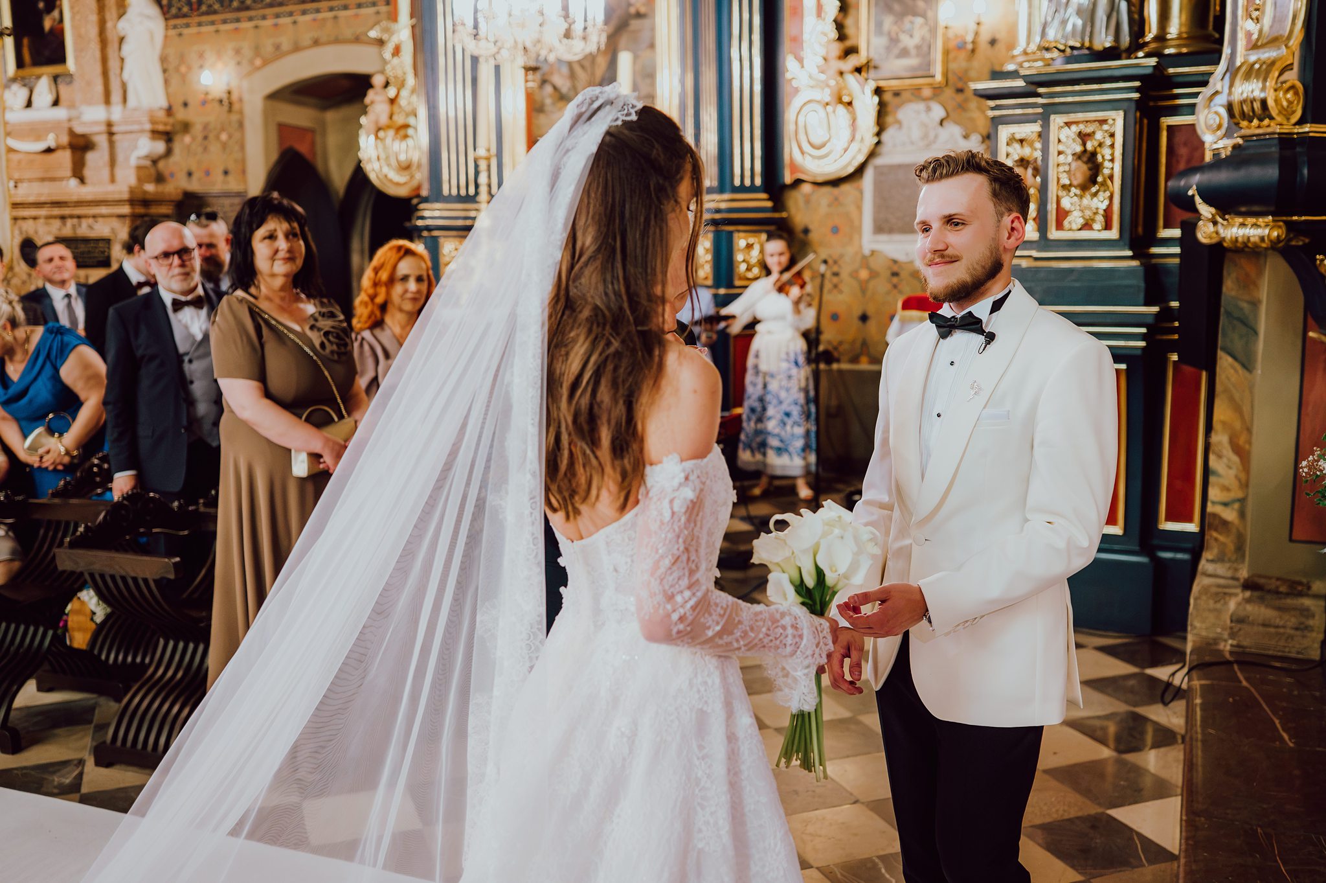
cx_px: 663
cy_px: 442
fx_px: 1288
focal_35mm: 35
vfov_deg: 37.8
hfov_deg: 54.5
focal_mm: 35
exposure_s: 1/200
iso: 5000
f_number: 2.5
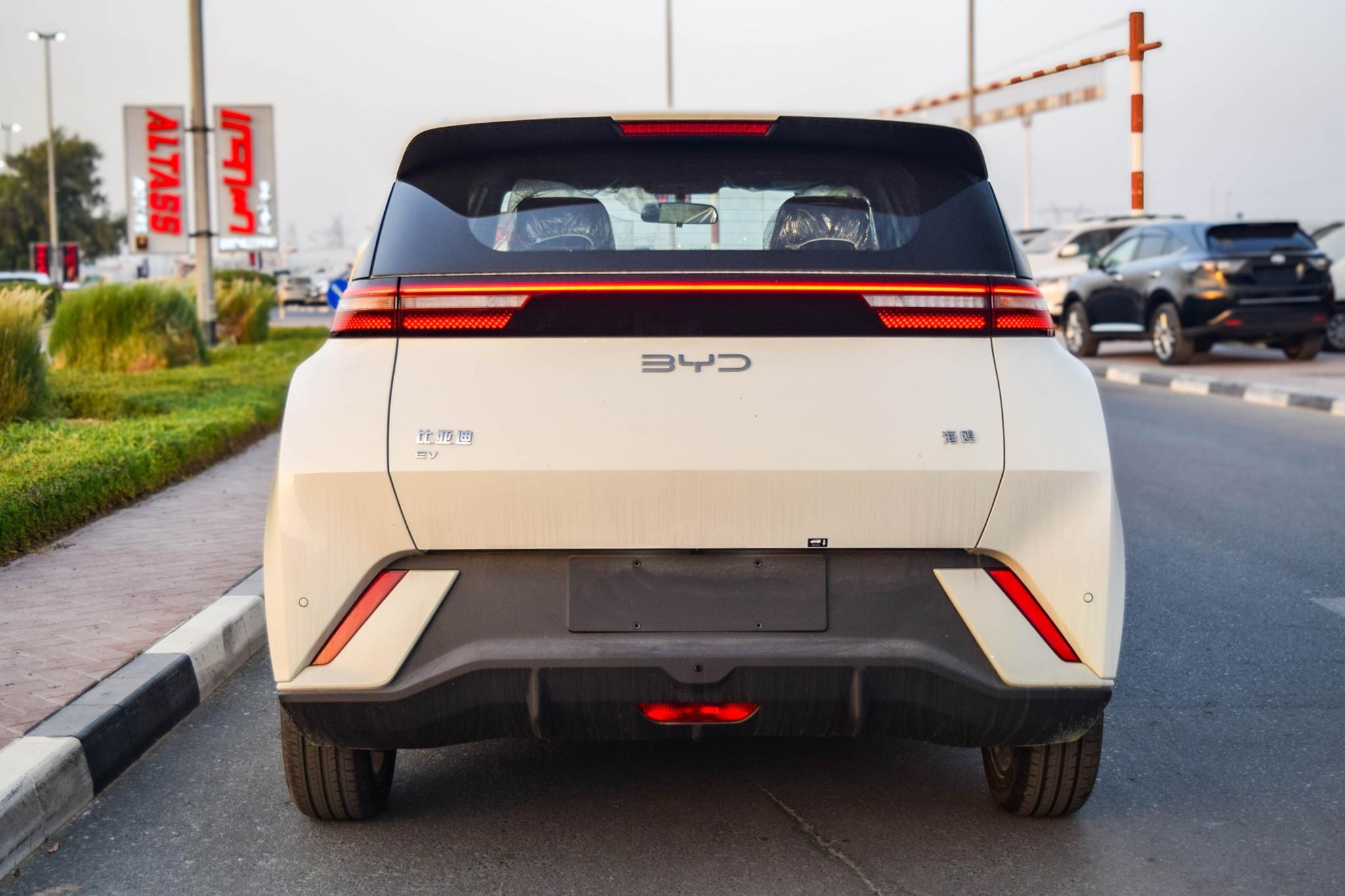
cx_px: 672
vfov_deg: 34.2
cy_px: 448
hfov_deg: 49.6
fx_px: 1457
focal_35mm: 39
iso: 400
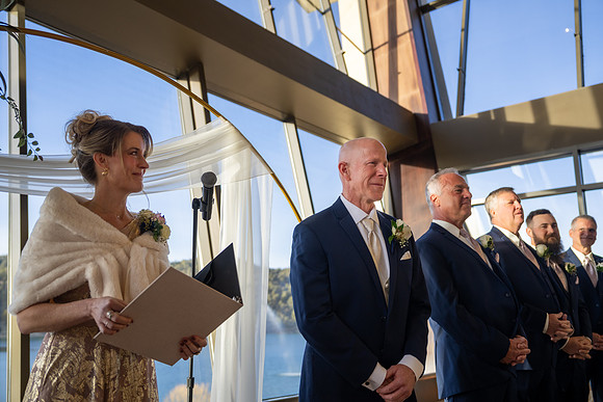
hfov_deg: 55.3
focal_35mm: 34
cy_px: 196
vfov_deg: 38.6
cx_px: 301
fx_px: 575
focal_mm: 33
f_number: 2.8
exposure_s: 1/200
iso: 125
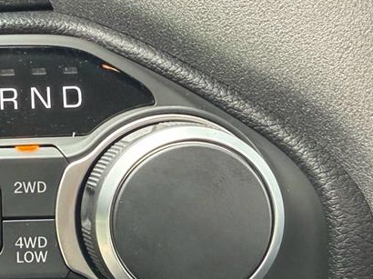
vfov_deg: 24.1
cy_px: 212
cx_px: 52
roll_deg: -0.6
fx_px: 646
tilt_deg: -20.0
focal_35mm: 60
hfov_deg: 31.0
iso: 320
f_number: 2.2
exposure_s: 1/87
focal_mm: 2.22
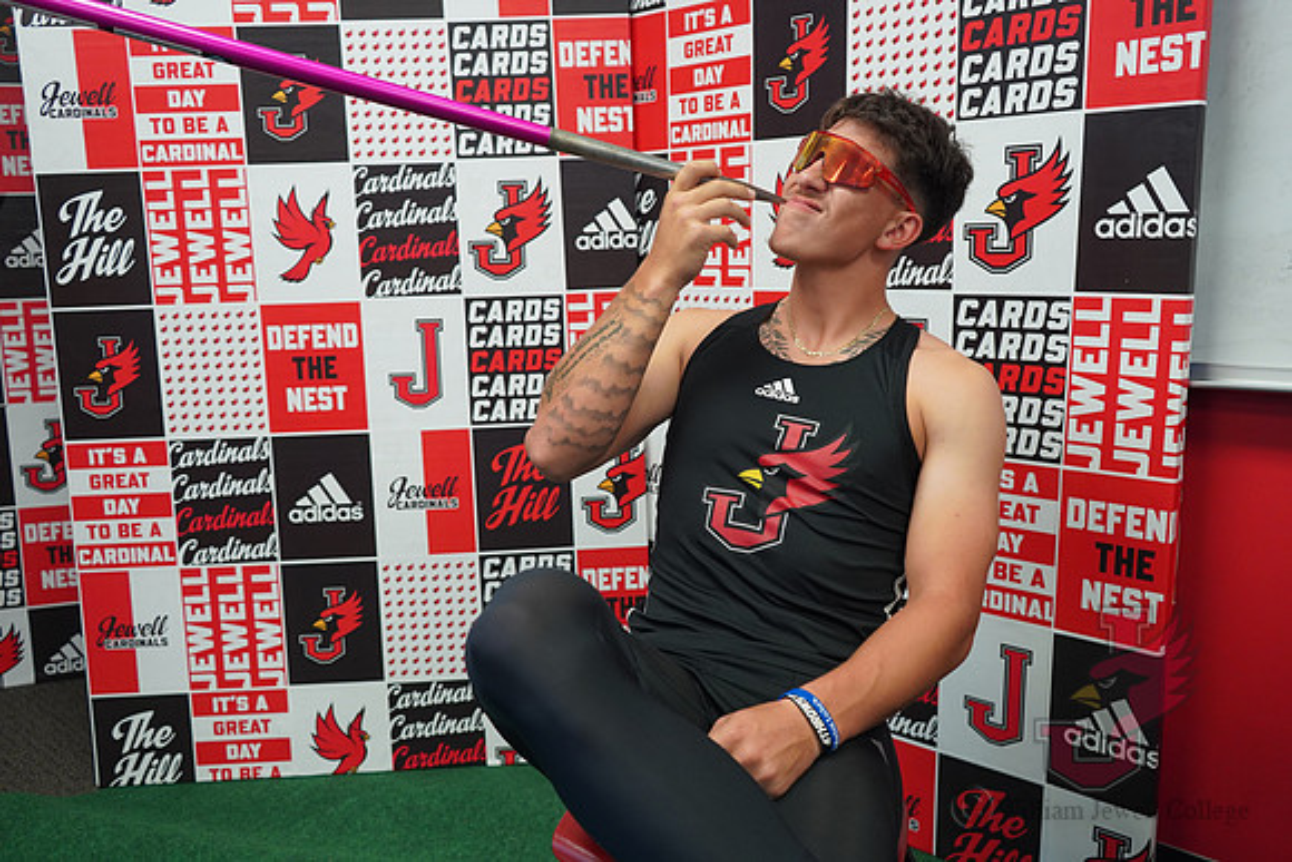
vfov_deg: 45.0
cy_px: 431
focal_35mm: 29
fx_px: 1041
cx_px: 646
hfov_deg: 63.6
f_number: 4
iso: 1600
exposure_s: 1/160
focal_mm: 29
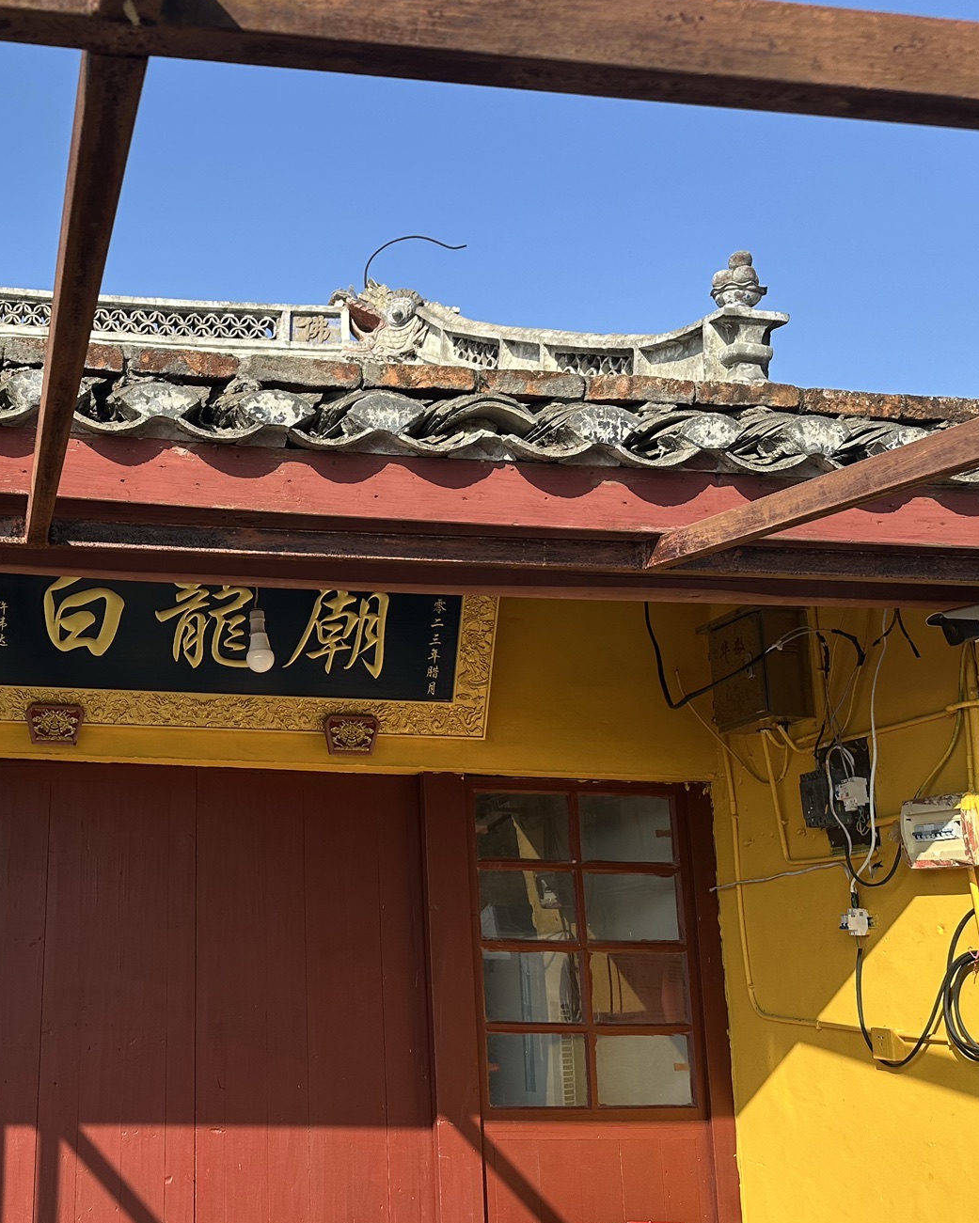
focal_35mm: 36
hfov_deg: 38.9
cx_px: 138
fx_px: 1304
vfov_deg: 50.2
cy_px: 679
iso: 80
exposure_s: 1/2525
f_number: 1.78
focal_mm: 6.86
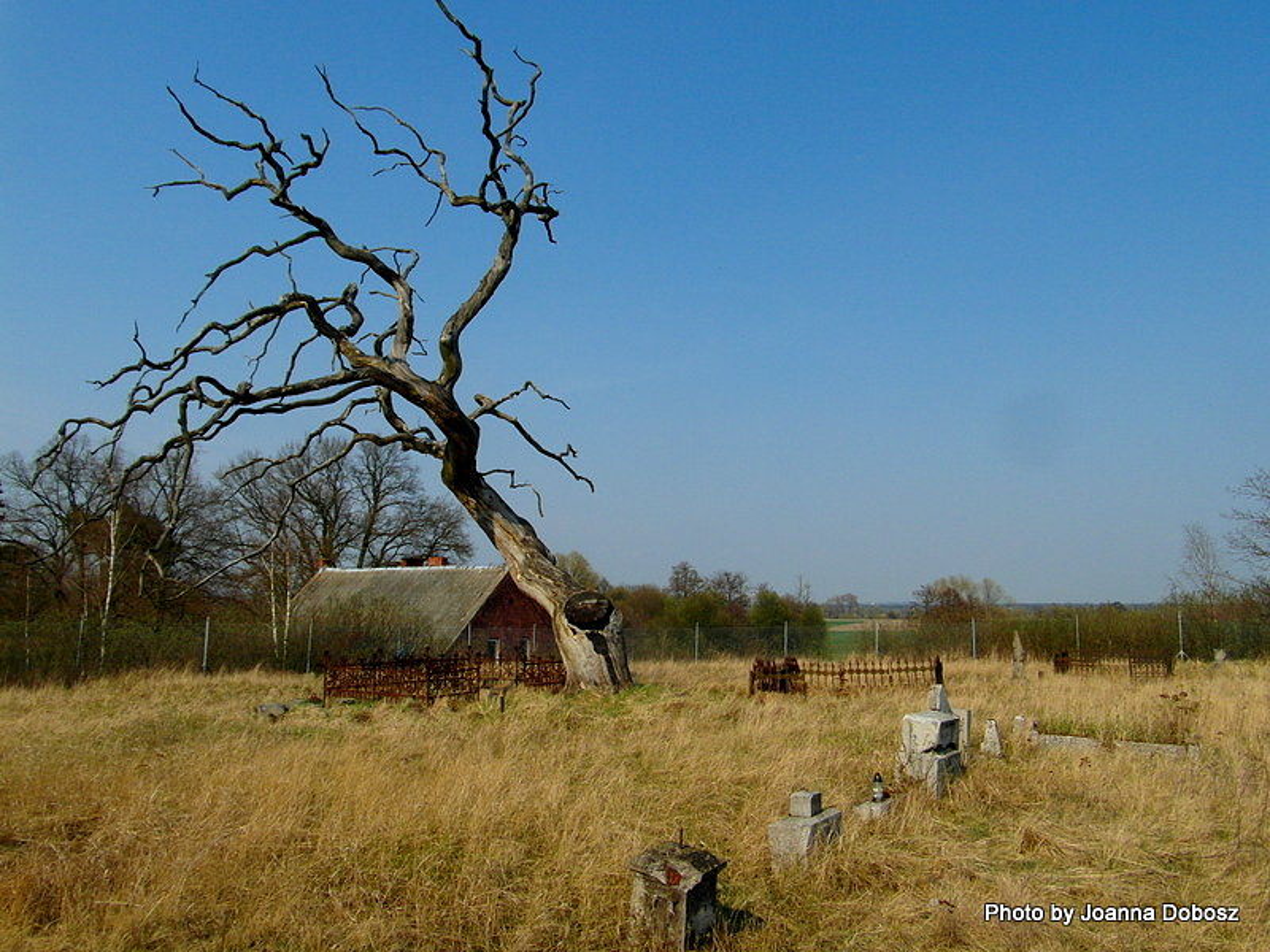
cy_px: 476
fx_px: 881
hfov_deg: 71.6
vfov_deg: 56.8
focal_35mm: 24
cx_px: 635
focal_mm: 4
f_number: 4.2
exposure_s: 1/1000
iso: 100
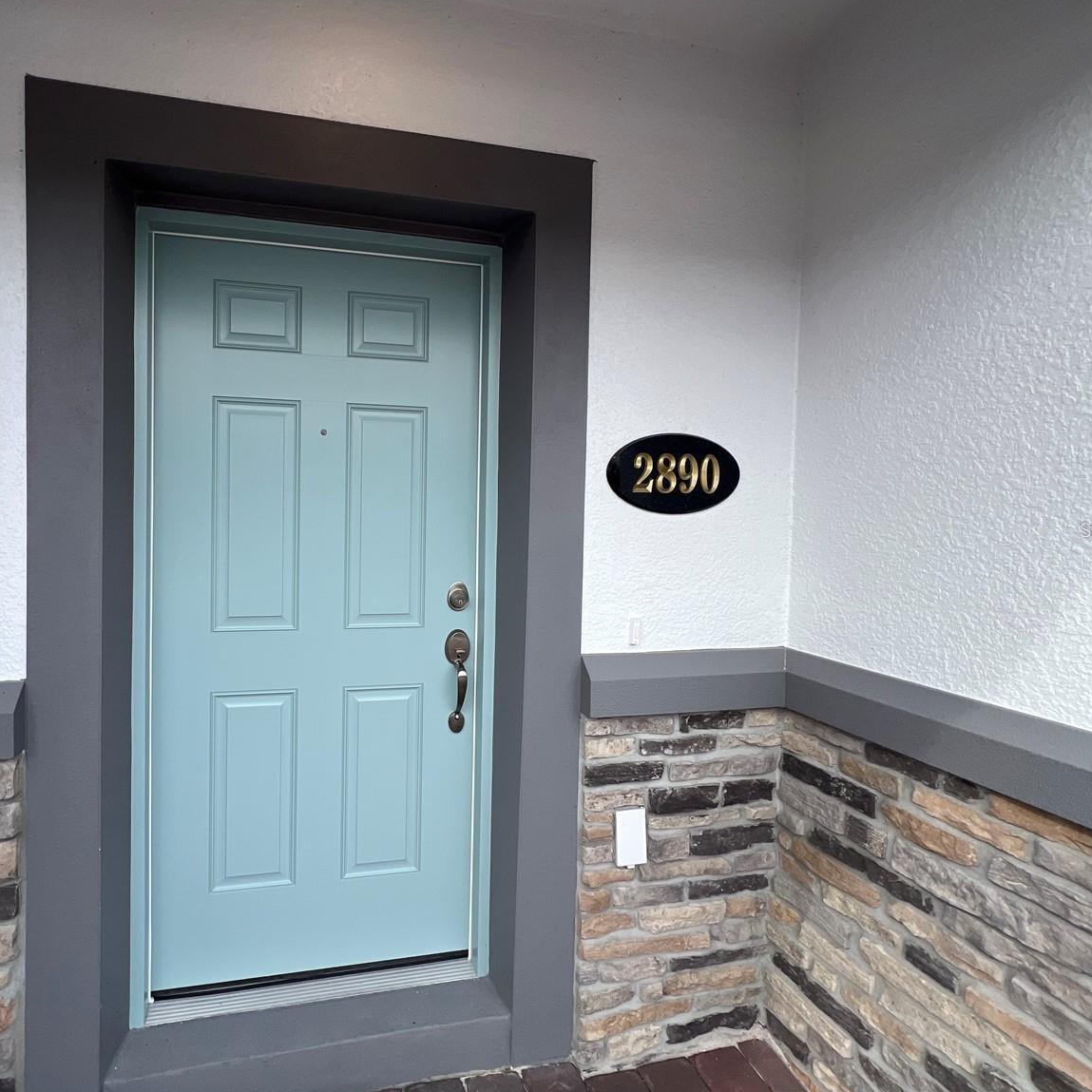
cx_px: 410
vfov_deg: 87.4
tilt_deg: -2.0
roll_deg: -0.9
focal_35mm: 16
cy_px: 529
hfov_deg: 85.7
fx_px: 571
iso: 32
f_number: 1.8
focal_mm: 1.57
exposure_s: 1/508
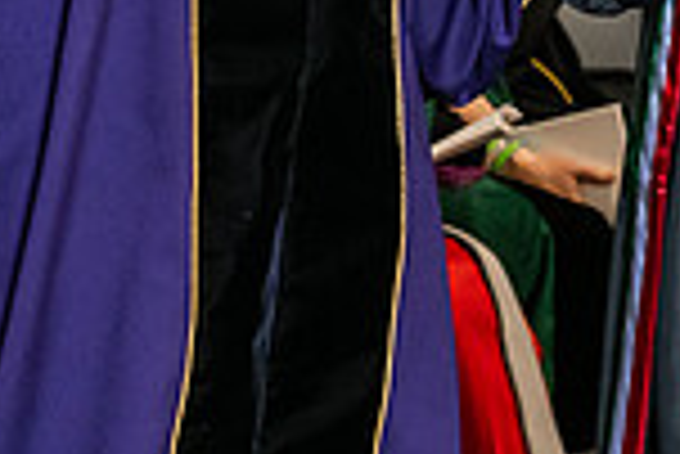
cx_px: 369
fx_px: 5067
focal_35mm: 268
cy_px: -366
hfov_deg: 7.7
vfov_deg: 5.1
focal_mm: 70
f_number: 5
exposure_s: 1/200
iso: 2500
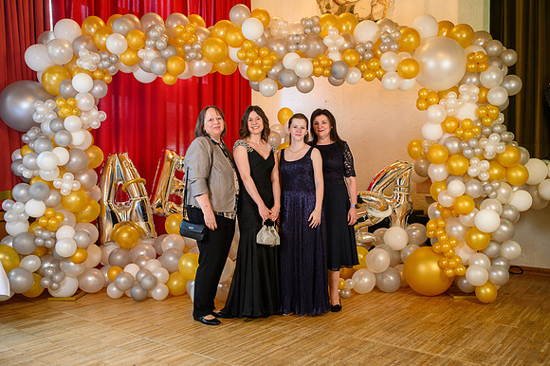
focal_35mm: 35
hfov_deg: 54.5
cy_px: 183
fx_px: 534
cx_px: 275
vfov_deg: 37.8
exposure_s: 1/100
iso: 1250
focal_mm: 35
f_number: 3.5
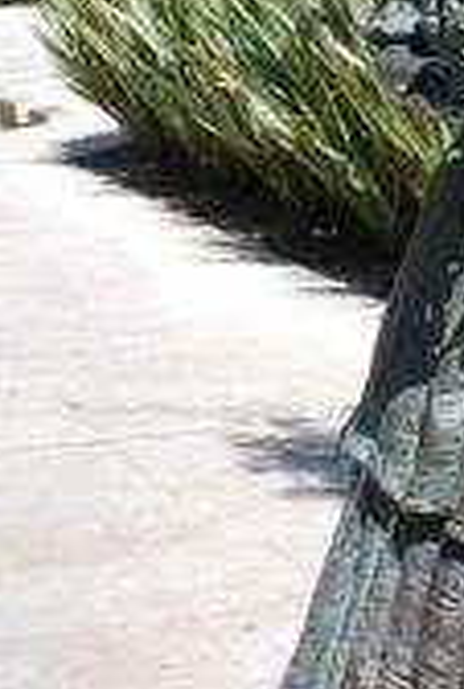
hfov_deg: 12.6
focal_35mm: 107
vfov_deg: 19.0
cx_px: 519
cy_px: 209
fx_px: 2056
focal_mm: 24
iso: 100
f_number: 6.3
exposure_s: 1/160
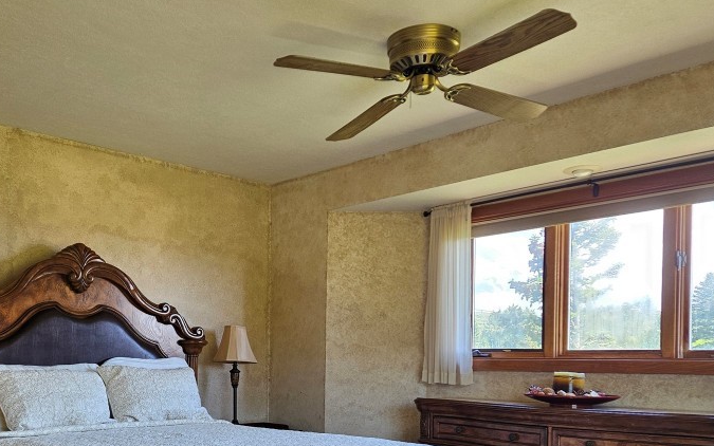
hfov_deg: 52.2
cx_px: 273
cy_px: 365
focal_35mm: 37
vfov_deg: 33.3
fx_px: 720
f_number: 1.8
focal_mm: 5.4
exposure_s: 1/180
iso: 125
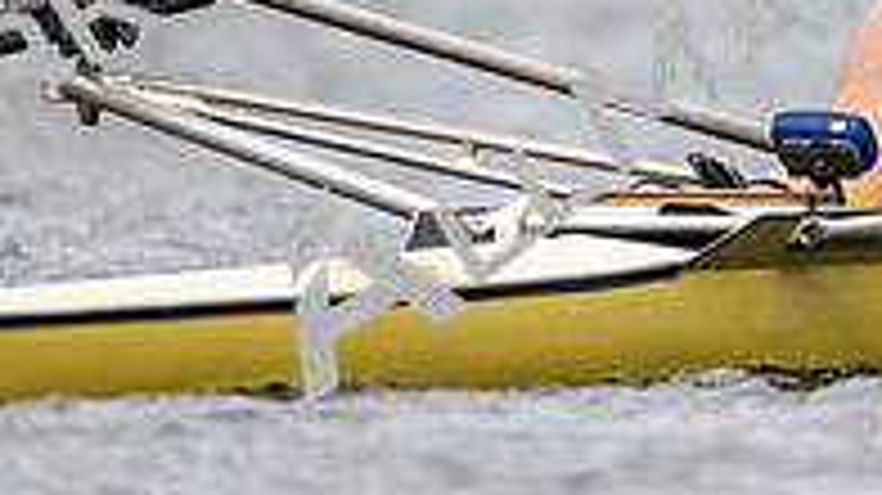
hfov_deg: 1.2
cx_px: 1197
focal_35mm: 1861
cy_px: -292
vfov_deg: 0.7
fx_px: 43500
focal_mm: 600
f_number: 4
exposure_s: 1/2500
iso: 800
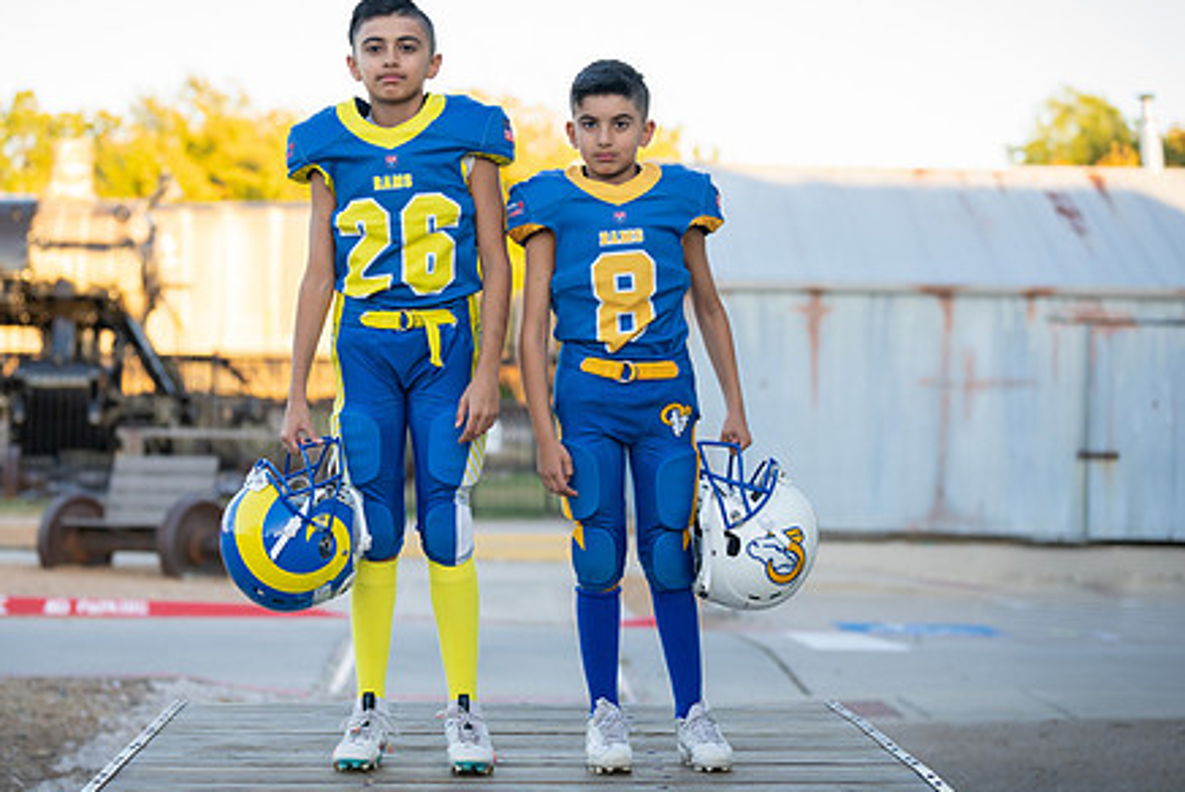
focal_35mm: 94
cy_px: 359
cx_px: 499
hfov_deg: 21.6
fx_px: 3096
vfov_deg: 14.6
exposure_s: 1/320
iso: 250
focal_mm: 70
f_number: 2.8
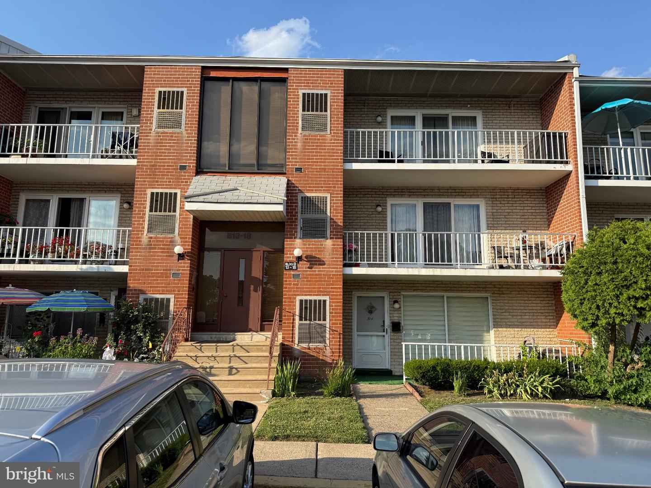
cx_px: 326
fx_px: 451
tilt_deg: +9.6
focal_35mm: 24
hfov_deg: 71.6
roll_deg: -0.4
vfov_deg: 56.8
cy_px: 244
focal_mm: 6.76
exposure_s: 1/2299
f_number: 1.78
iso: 80
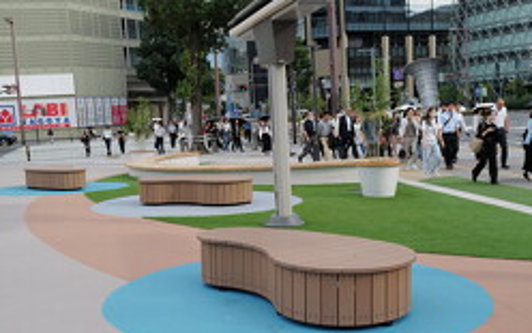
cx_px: 287
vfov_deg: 27.9
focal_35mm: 46
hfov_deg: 43.5
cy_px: 197
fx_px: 667
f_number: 4
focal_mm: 28
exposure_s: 1/250
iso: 100
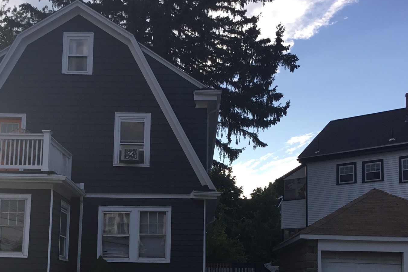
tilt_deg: +6.9
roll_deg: +0.2
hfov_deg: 40.3
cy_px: 219
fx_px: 555
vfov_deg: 27.0
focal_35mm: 49
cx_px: 183
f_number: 2.4
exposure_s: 1/409
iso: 25
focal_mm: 3.3
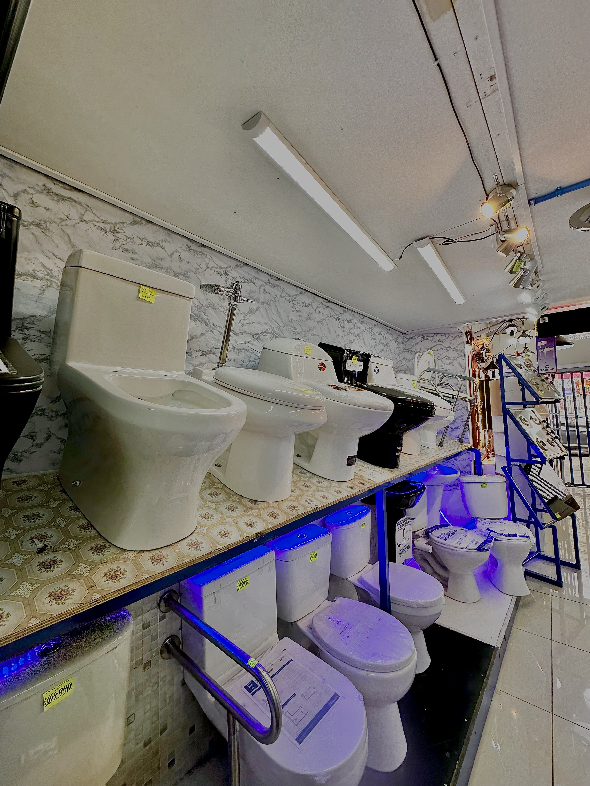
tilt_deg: +4.6
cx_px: 295
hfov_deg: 85.7
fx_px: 318
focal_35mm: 14
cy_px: 393
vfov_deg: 102.1
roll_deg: +2.5
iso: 40
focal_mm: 2.22
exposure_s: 1/100
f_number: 2.2
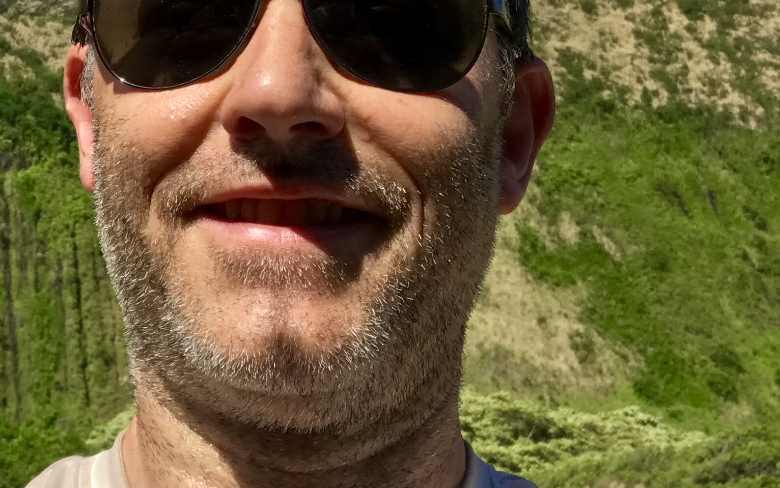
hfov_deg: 30.3
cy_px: 23
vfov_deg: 19.3
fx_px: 1403
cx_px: 159
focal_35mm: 66
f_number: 2.2
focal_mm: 2.87
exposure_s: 1/972
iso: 25
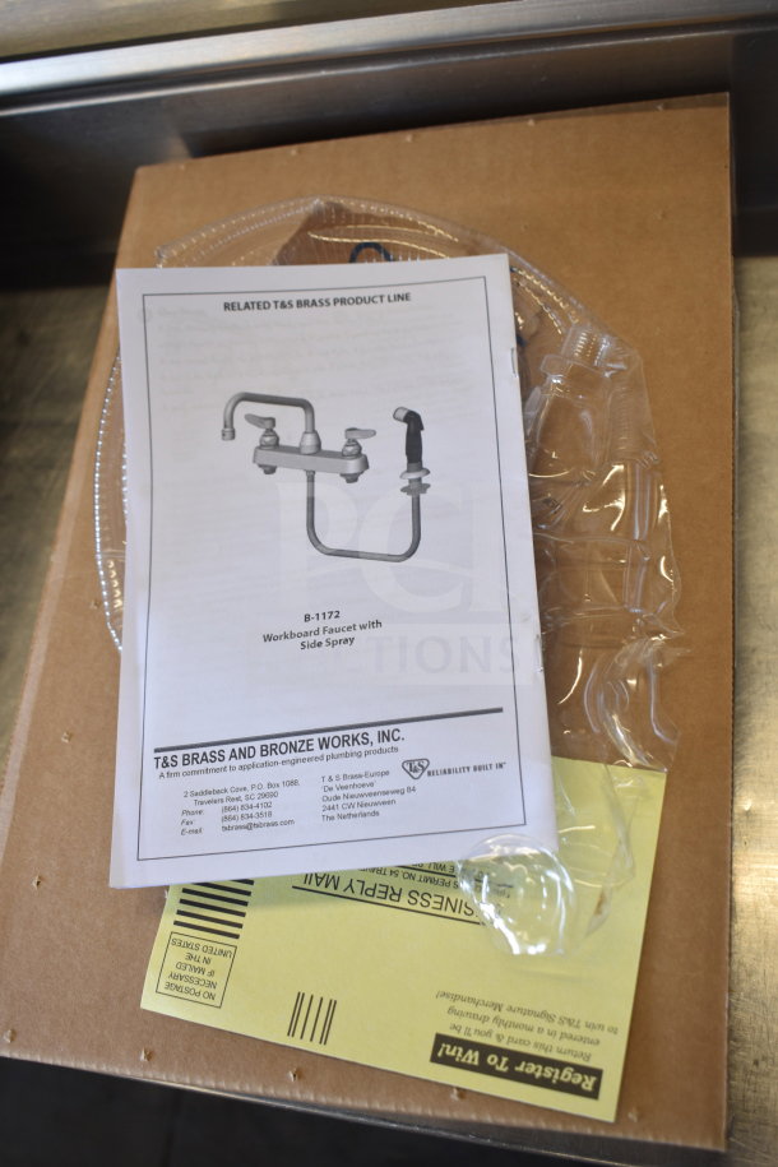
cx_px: 389
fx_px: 1167
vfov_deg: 53.1
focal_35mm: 36
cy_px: 584
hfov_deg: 36.9
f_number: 4
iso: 220
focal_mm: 24
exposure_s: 1/40
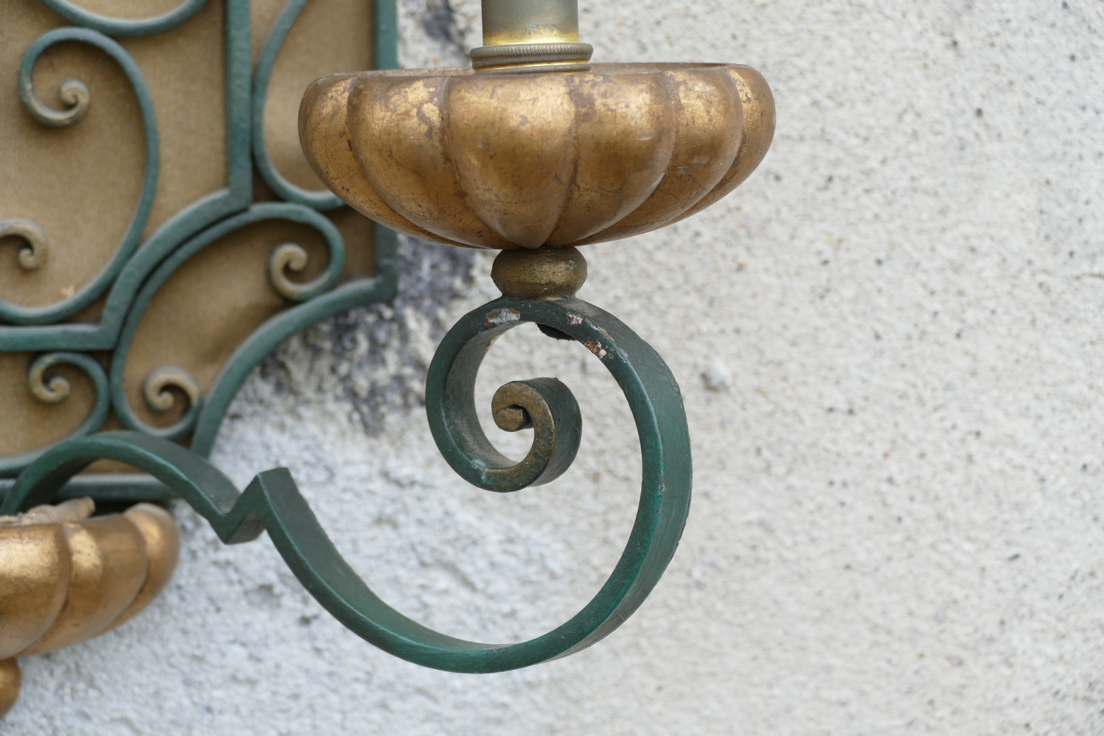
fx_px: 4262
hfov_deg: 14.8
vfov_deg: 9.9
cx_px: 552
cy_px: 368
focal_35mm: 139
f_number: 3.9
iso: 125
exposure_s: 1/100
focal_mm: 50.69
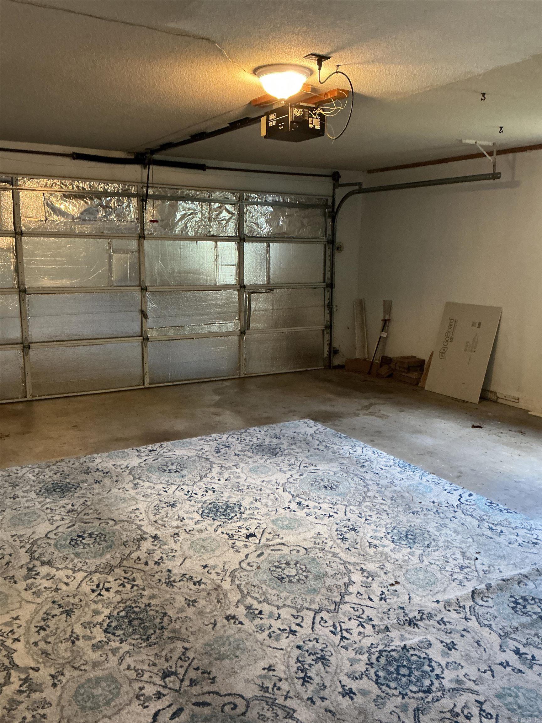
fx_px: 605
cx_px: 271
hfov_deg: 48.2
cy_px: 362
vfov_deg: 61.7
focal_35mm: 29
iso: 250
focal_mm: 3
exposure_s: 1/40
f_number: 1.8
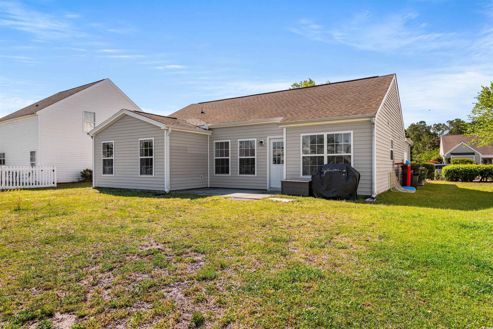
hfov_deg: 81.2
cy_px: 164
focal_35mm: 21
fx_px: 288
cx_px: 246
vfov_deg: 59.5
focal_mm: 14
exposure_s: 1/320
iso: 100
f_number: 9
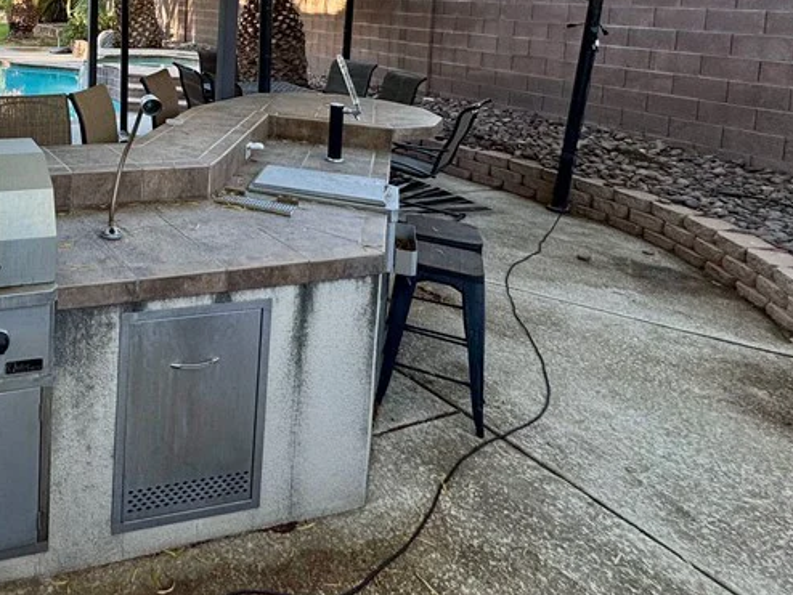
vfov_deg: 43.6
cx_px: 19
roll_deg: -1.2
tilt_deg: -5.3
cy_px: 47
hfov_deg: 51.0
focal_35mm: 29
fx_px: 665
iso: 40
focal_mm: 2.22
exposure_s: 1/120
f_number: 2.2
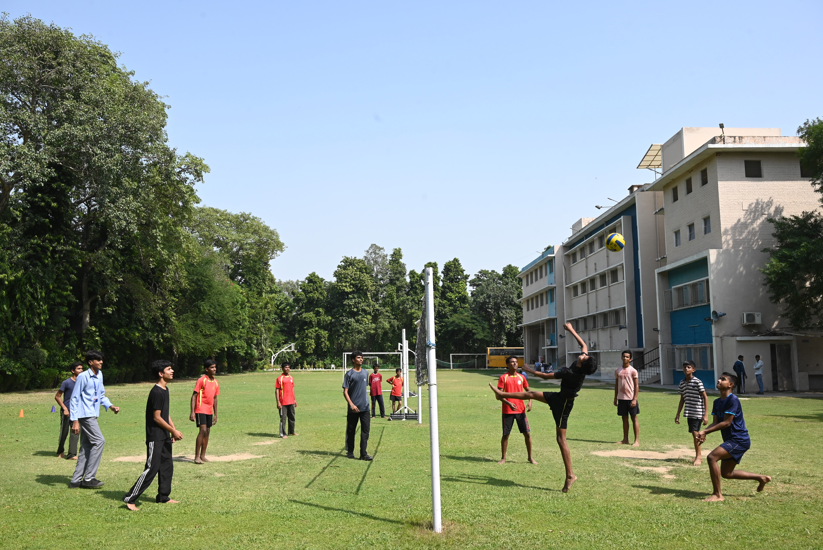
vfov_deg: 44.3
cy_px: 275
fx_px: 675
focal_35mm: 30
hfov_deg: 62.8
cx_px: 412
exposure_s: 1/400
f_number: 10
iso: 400
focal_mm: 29.5
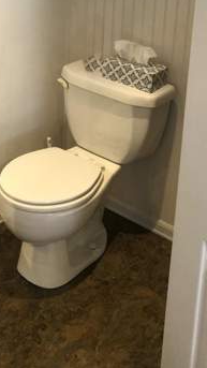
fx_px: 556
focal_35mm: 57
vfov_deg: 34.8
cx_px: 53
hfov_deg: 20.9
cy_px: 45
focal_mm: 3.99
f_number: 1.8
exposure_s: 1/30
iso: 40
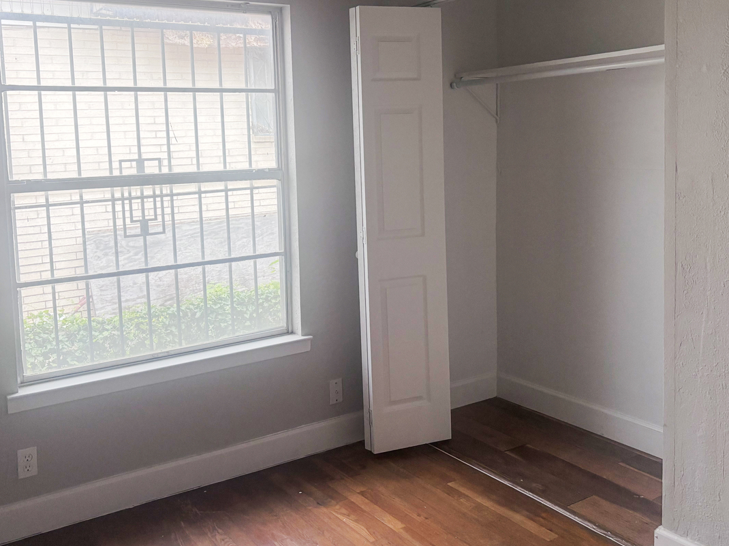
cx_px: 341
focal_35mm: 35
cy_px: 208
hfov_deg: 52.6
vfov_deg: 40.4
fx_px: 737
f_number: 1.6
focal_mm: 5.96
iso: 160
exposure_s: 1/60
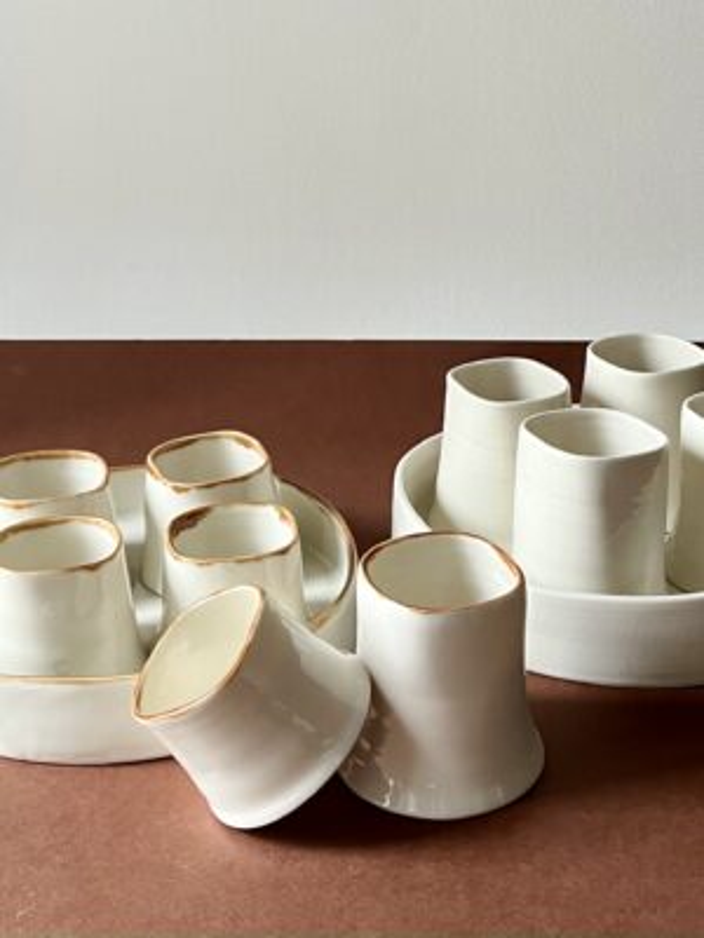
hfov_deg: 53.1
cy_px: 469
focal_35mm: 26
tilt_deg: -16.2
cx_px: 352
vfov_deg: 67.3
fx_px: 705
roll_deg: +1.8
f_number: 1.6
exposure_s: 1/71
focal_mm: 5.1
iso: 125
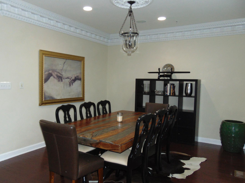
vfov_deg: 48.2
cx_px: 104
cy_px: 96
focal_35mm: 29
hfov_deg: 61.4
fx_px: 205
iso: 200
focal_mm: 4.5
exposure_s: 1/30
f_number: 3
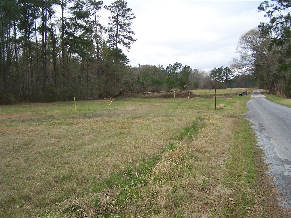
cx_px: 146
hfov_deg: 49.0
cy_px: 109
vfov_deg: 37.7
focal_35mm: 38
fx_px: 319
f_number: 2.8
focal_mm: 6.3
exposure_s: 1/350
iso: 80
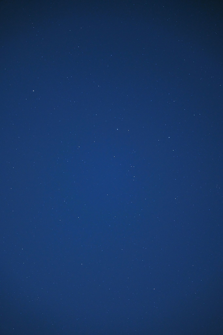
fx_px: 641
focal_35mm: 69
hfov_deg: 19.7
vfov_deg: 29.2
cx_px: 112
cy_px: 168
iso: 800
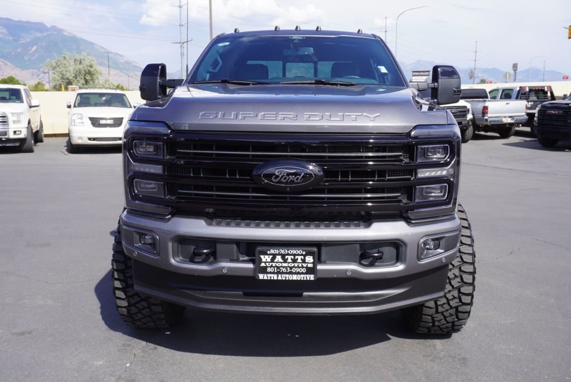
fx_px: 547
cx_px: 286
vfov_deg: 38.4
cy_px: 191
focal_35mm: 34
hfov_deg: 55.1
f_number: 9
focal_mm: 23
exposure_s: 1/125
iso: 100
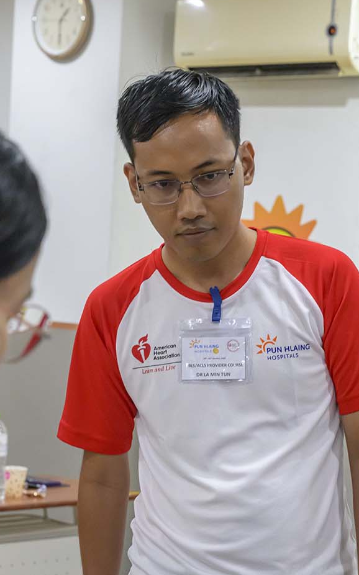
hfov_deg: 11.8
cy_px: 430
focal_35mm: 111
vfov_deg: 18.7
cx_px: 248
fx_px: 1739
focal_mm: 70
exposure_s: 1/250
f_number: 7.1
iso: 7200
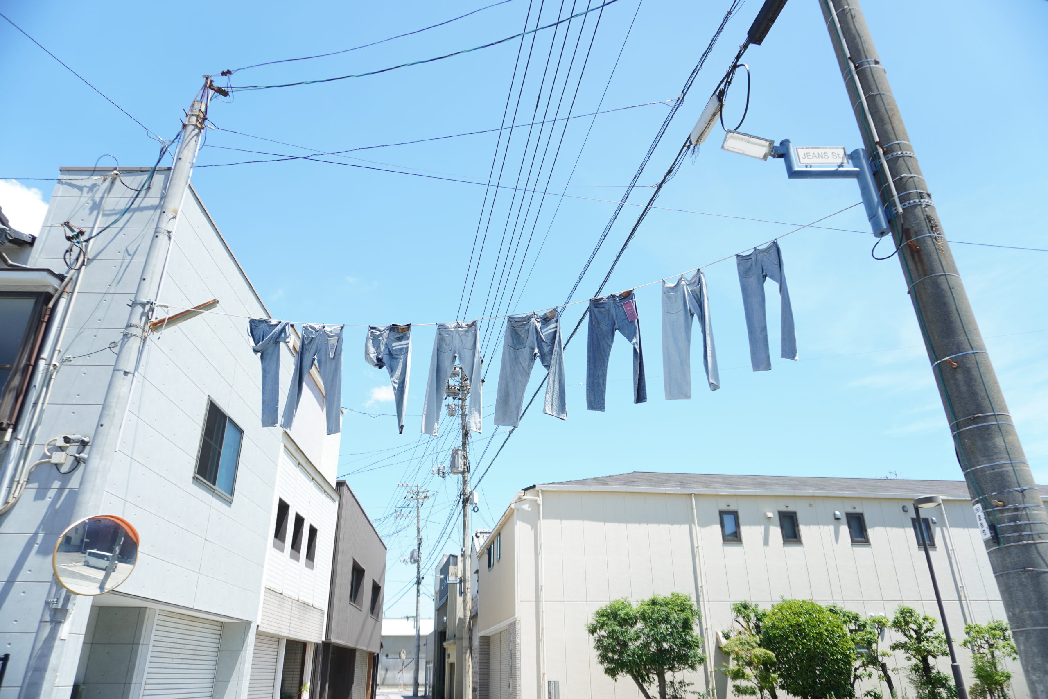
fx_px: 699
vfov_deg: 53.1
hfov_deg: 73.7
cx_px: 524
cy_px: 350
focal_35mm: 24
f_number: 3.5
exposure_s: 1/500
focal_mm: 16
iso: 100
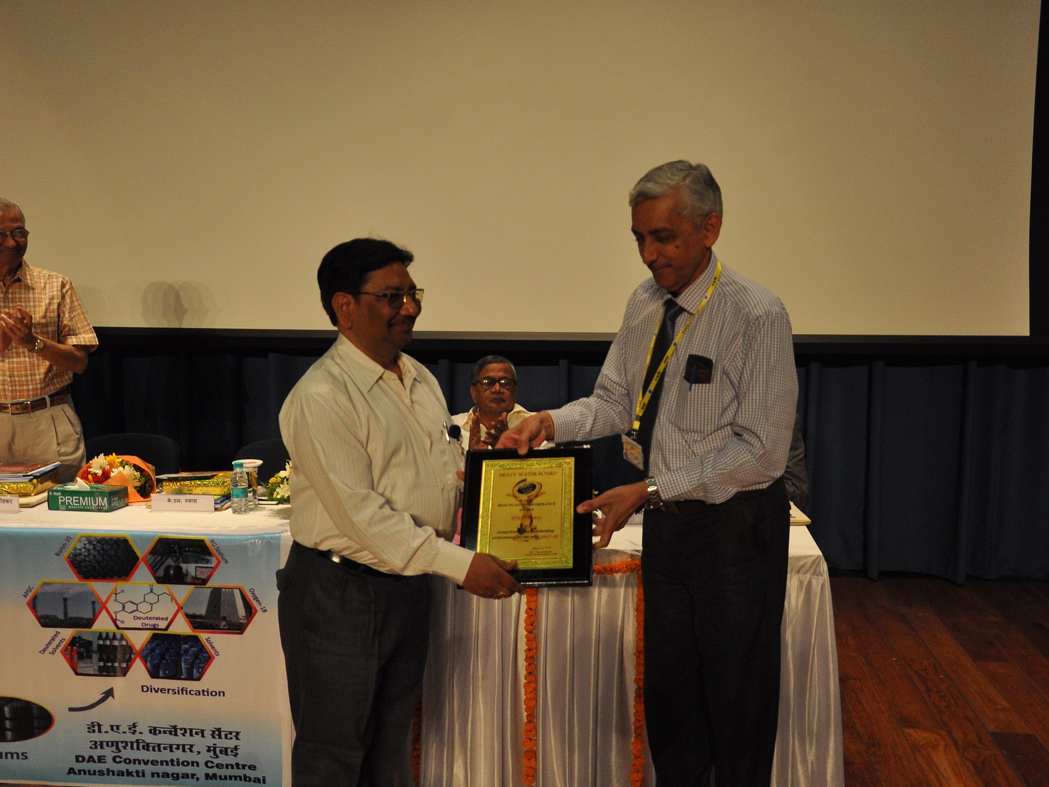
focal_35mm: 42
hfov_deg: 45.2
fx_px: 1259
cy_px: 395
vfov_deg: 34.7
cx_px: 518
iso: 1250
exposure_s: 1/125
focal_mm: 25
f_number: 5.6
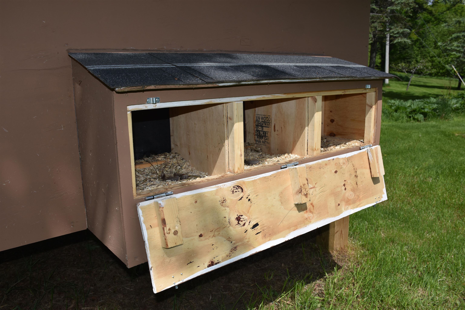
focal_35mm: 30
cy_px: 155
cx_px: 232
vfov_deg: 43.6
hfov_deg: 61.9
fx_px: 387
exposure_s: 1/250
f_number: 7.1
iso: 100
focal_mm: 20
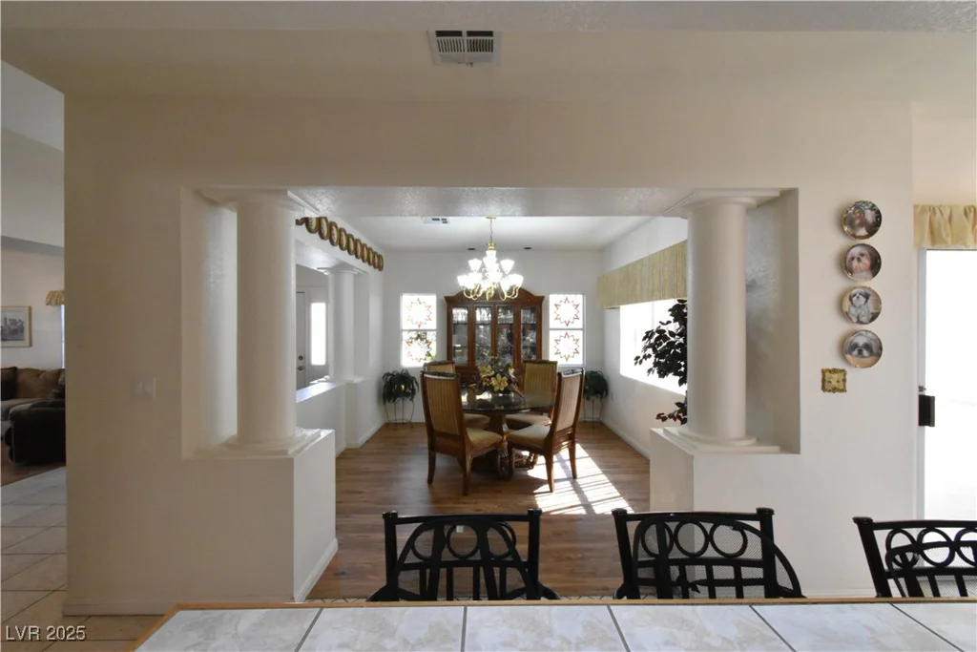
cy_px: 326
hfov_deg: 100.4
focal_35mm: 15
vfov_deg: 77.3
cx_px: 488
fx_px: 407
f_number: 22
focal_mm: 10
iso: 4000
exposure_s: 1/15
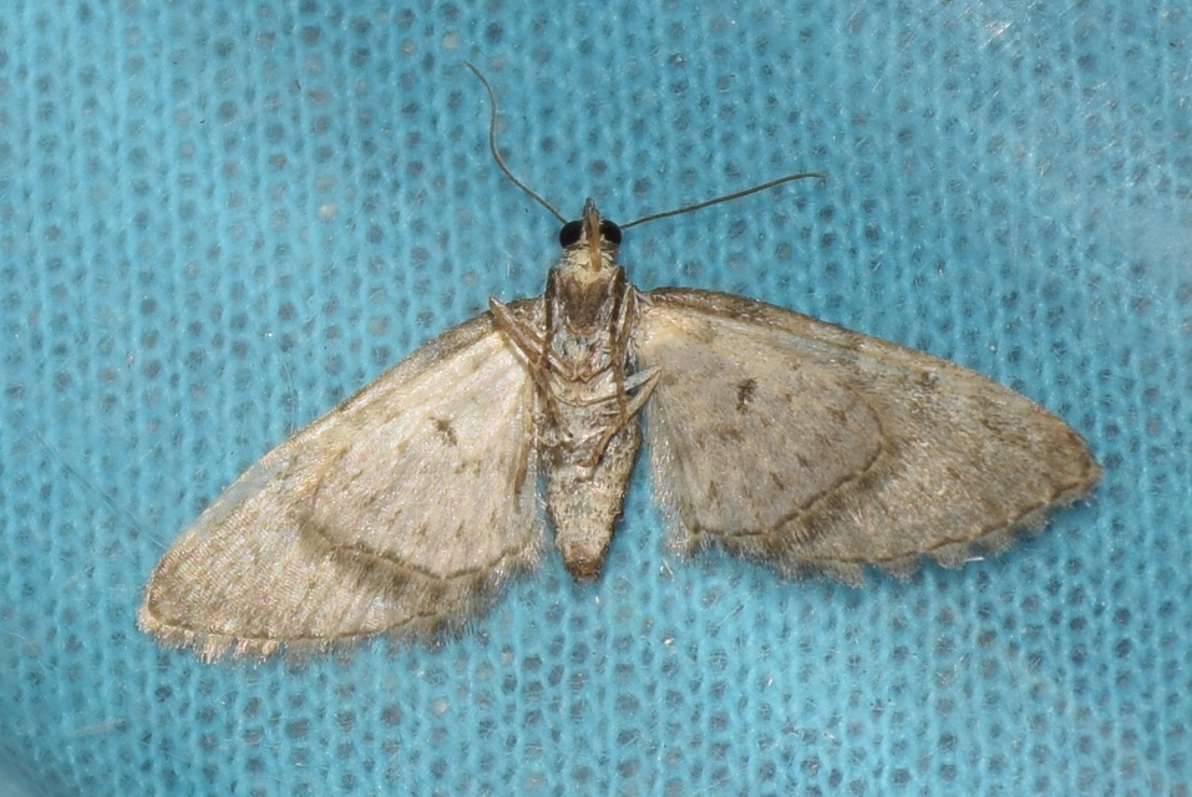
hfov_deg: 9.8
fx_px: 6960
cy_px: 398
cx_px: 596
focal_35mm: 210
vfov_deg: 6.6
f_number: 8
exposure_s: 1/60
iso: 100
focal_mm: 140
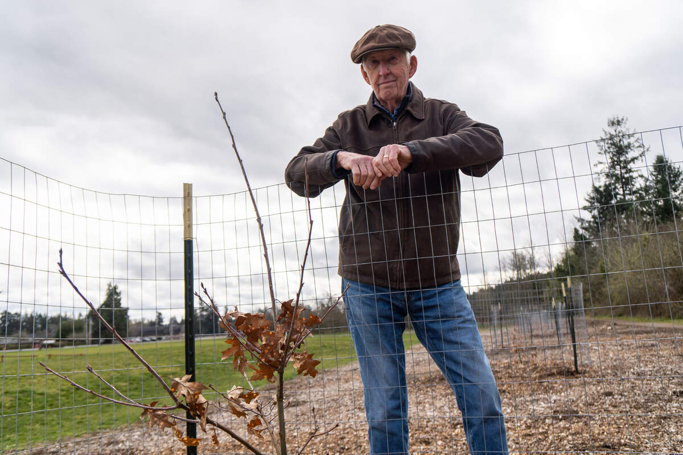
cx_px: 342
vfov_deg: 43.6
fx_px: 569
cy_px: 228
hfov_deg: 61.9
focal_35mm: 30
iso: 125
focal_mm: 20
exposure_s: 1/1000
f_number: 4
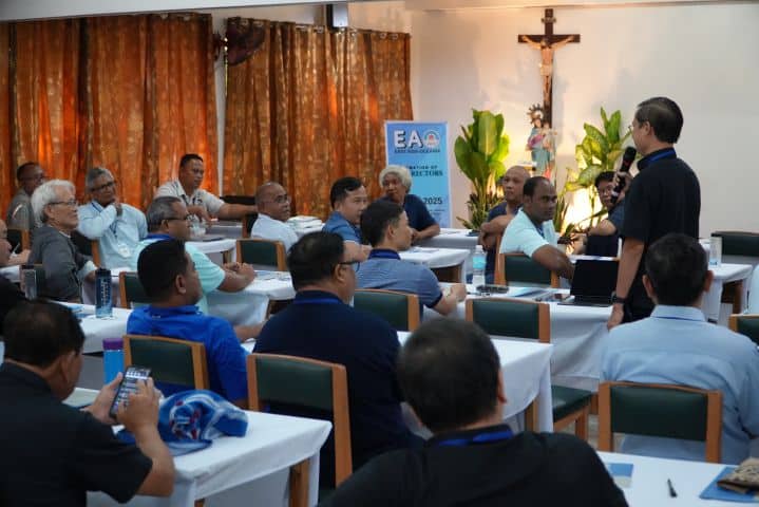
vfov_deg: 23.8
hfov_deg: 35.0
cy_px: 254
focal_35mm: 57
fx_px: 1202
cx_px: 380
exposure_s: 1/160
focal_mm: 38
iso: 3200
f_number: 4
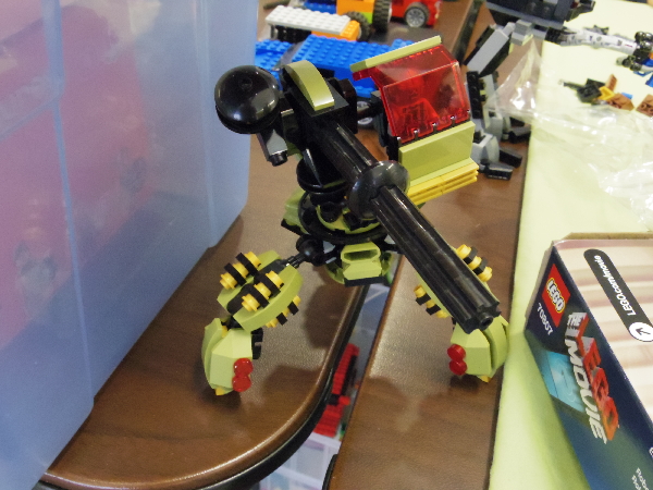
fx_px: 660
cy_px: 245
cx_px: 326
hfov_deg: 52.6
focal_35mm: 35
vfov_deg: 40.7
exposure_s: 1/60
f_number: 4.5
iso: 2000
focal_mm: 6.4
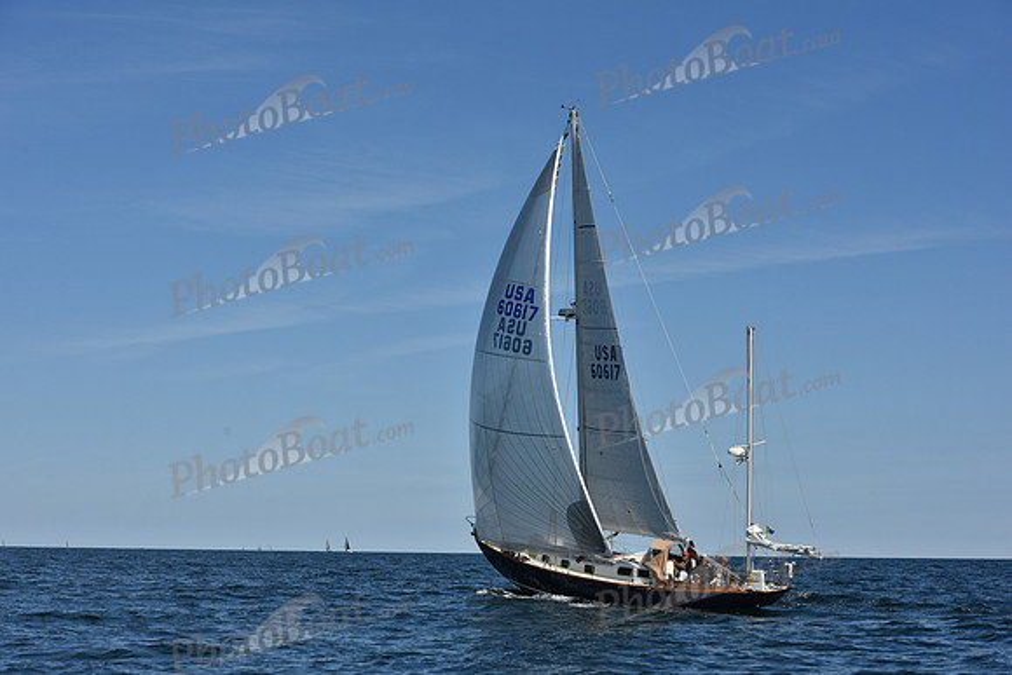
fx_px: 1968
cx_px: 506
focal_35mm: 70
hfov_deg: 28.8
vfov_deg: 19.5
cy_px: 338
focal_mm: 70
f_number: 9
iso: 250
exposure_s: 1/1600
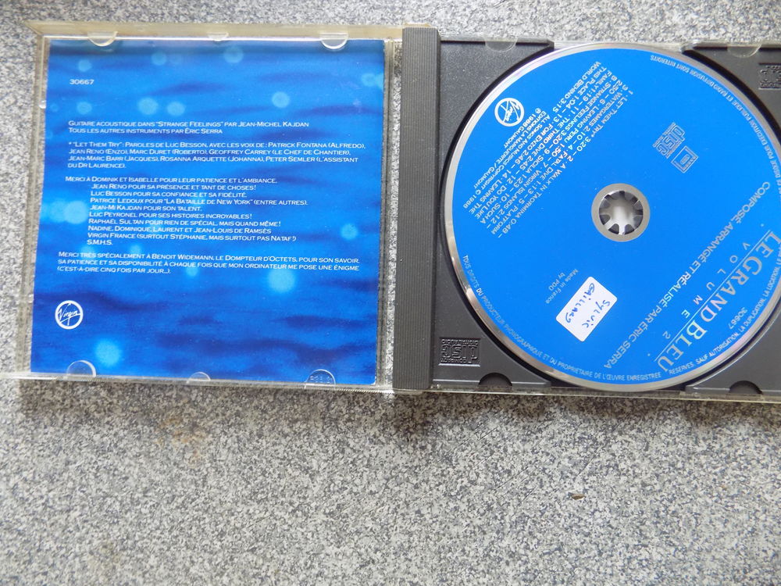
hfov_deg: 73.9
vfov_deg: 58.9
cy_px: 293
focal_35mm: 23
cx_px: 390
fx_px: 519
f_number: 3.1
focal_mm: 4
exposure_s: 1/30
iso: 200
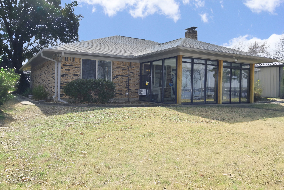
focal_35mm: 30
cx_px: 142
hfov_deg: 61.9
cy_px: 95
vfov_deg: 43.6
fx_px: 237
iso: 100
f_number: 10
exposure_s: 1/200
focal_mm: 20
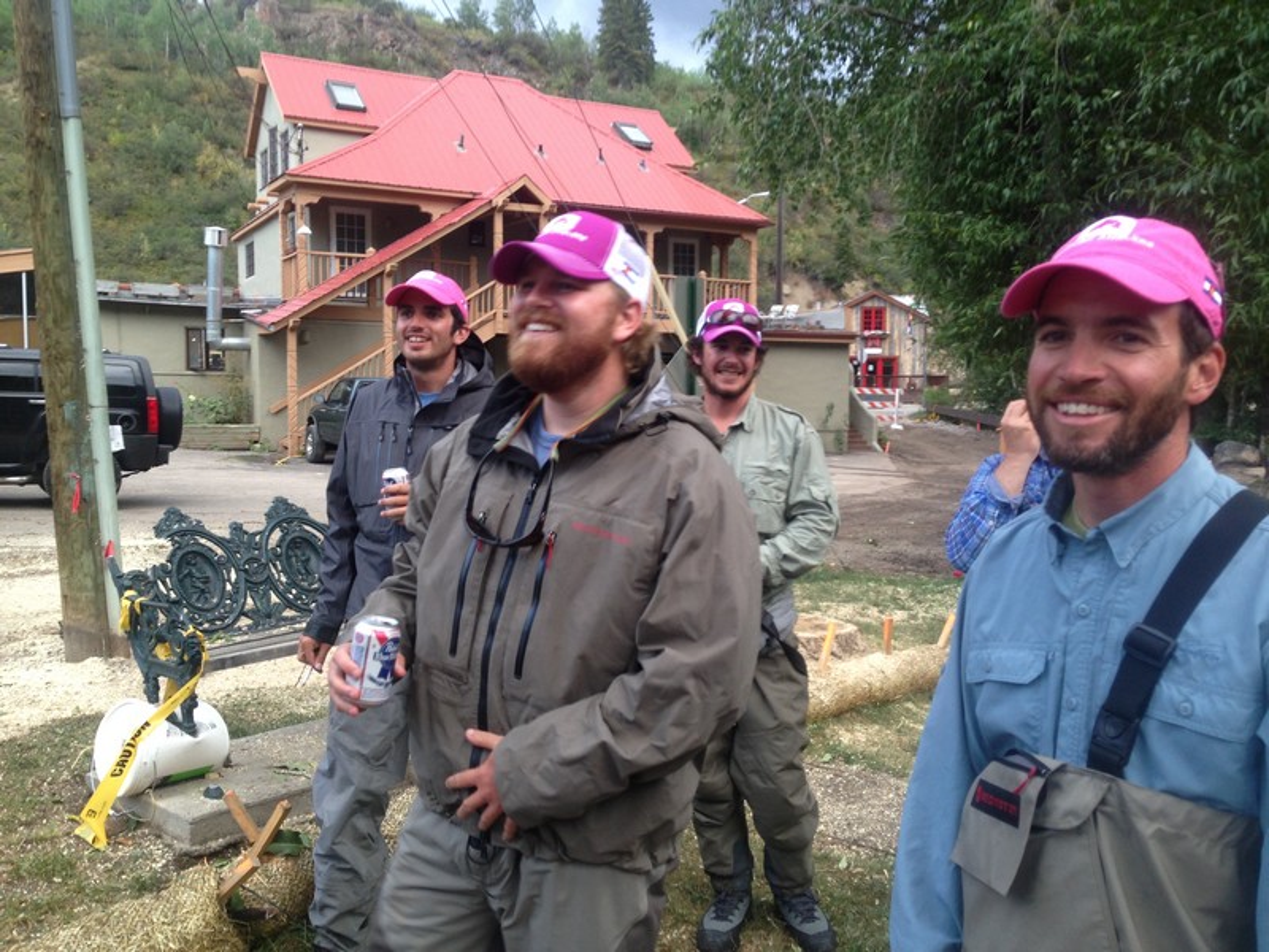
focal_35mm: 33
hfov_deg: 55.4
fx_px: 1210
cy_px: 476
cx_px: 634
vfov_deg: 42.9
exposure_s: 1/24
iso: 50
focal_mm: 4.13
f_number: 2.4
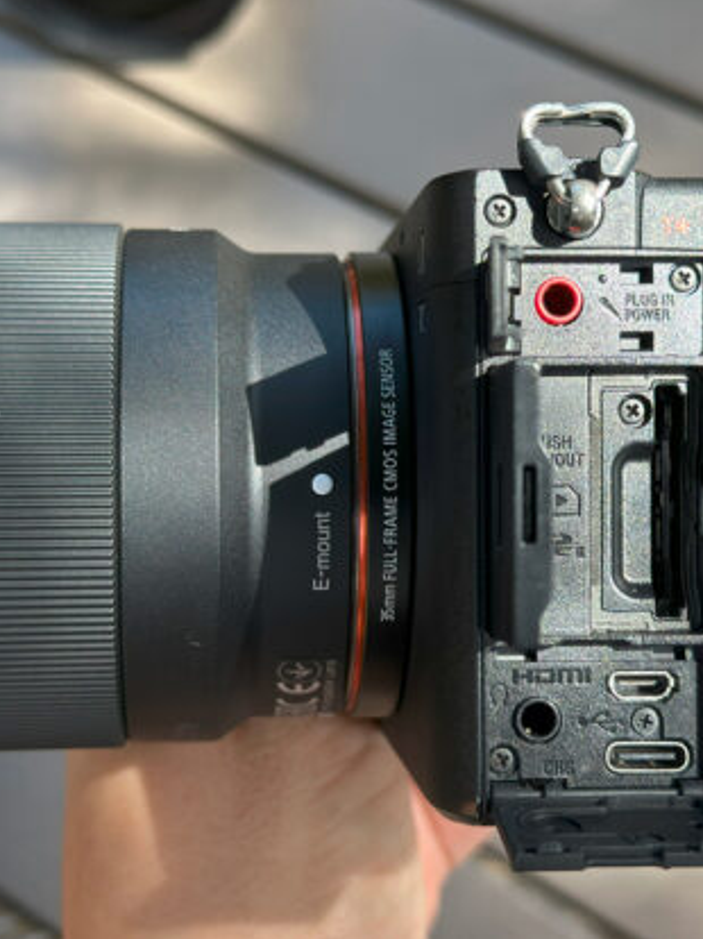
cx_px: 363
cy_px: 467
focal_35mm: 65
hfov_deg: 22.6
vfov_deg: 29.8
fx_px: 1762
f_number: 1.78
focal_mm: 6.86
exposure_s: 1/1000
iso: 80
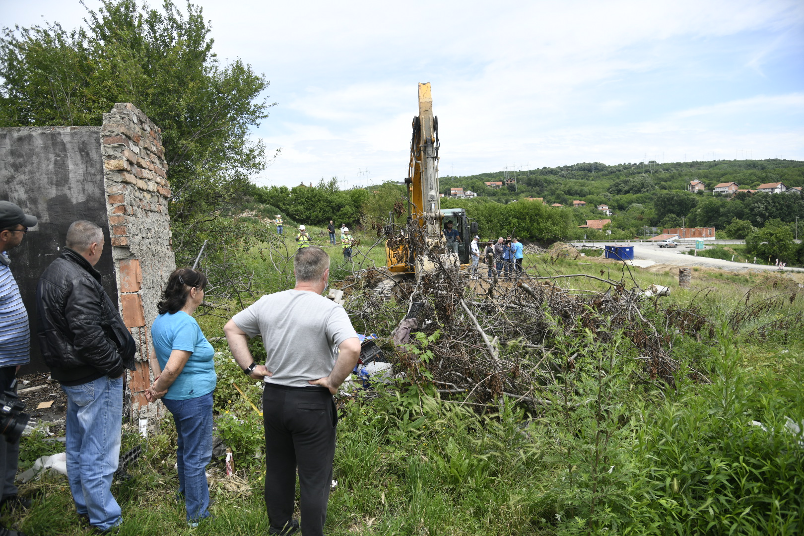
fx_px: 536
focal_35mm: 24
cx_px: 402
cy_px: 268
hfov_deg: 73.7
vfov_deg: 53.1
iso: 200
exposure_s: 1/1000
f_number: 4
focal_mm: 24
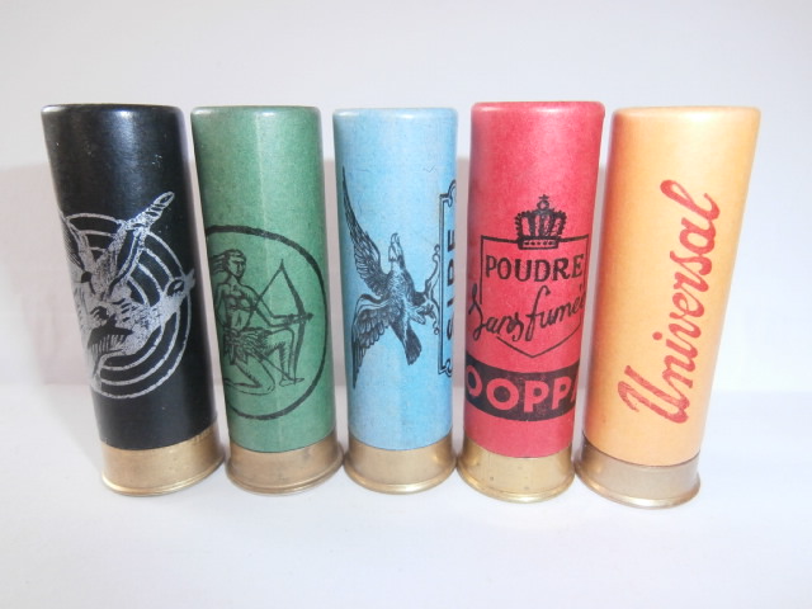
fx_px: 563
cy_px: 304
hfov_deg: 71.6
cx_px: 406
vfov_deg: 56.8
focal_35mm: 24
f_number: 3
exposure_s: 1/160
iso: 200
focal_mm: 4.2
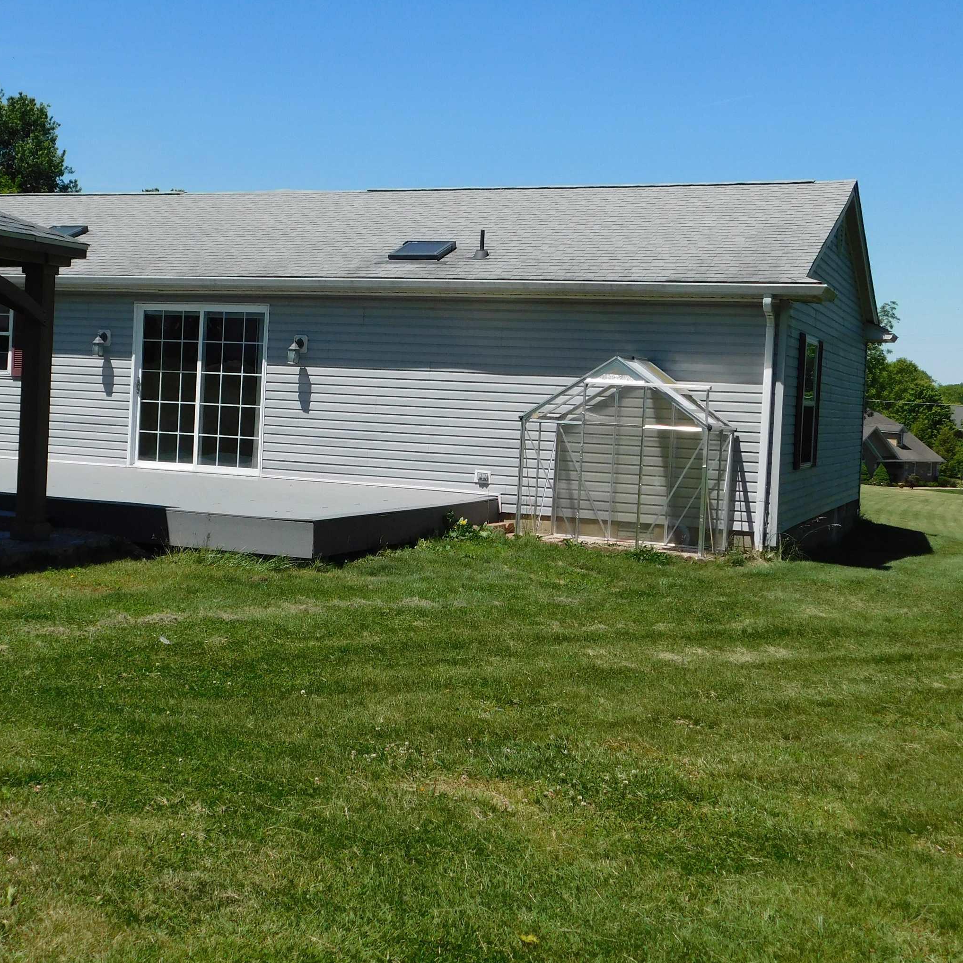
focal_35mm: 48
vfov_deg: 35.3
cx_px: 298
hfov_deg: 34.9
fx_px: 1511
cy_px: 428
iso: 125
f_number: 7
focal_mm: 6.3
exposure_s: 1/400
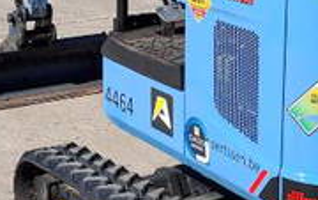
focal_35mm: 111
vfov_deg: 11.7
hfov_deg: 18.6
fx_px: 963
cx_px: 252
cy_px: 0
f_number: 1.8
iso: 32
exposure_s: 1/1610
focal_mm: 4.65
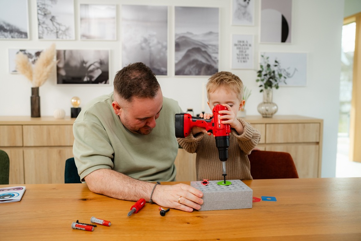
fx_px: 351
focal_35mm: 35
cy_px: 120
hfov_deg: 54.4
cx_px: 180
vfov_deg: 37.9
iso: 400
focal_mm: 35
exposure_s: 1/200
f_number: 2.8
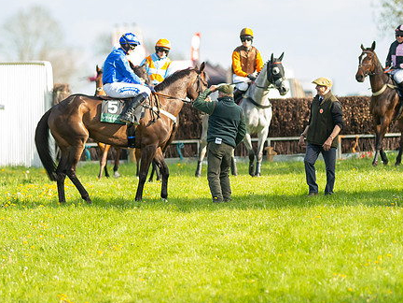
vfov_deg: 1.9
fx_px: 8964
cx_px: 171
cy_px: 154
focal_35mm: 770
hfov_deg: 2.6
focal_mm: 300
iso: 400
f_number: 4
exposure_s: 1/1000
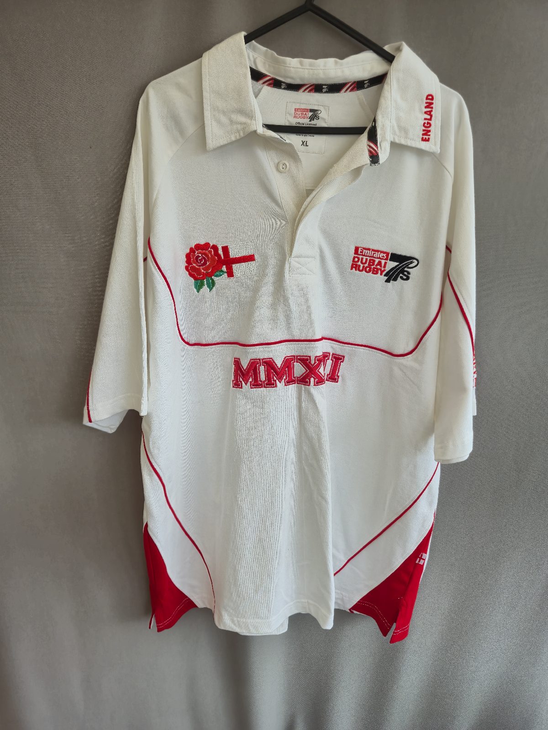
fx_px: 485
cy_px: 365
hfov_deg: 58.9
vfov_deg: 73.9
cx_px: 274
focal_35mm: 23
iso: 40
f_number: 1.8
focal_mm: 5.4
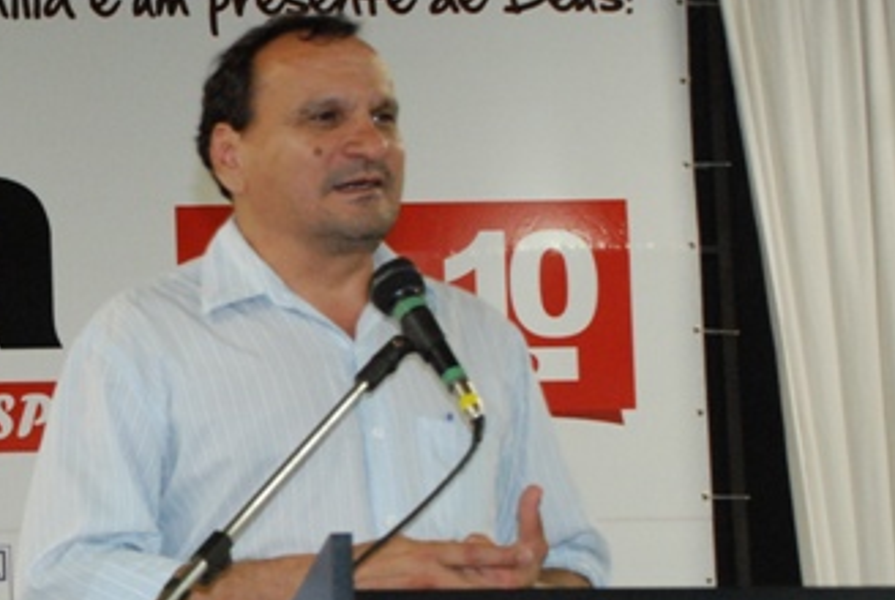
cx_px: -128
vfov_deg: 11.7
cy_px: 466
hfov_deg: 16.8
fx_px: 2914
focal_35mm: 117
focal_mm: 32
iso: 1250
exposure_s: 1/15
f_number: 4.5
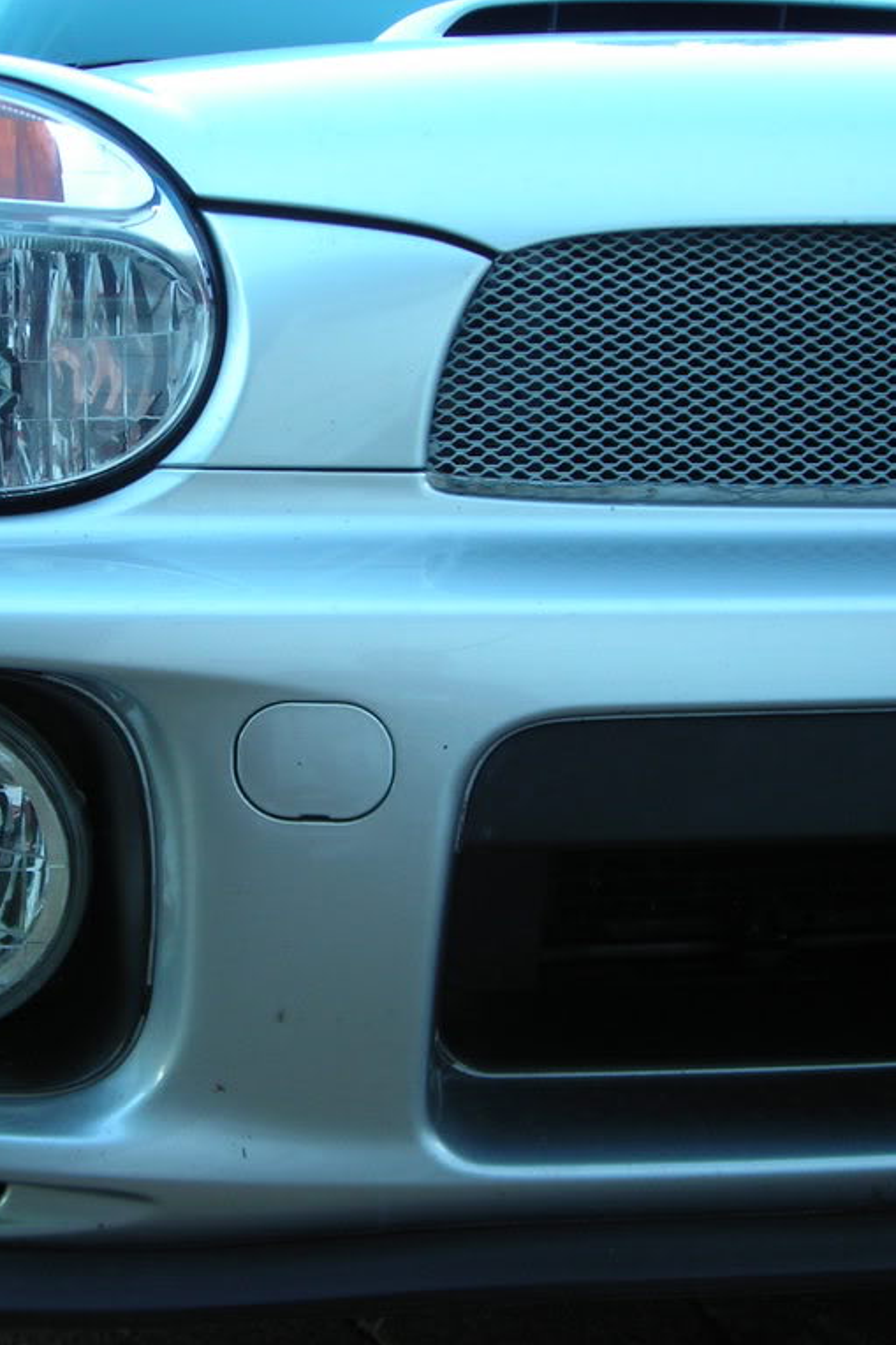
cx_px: 238
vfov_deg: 37.5
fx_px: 1979
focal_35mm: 53
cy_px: 671
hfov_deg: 25.2
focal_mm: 6.3
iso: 50
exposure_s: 1/18
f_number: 3.2
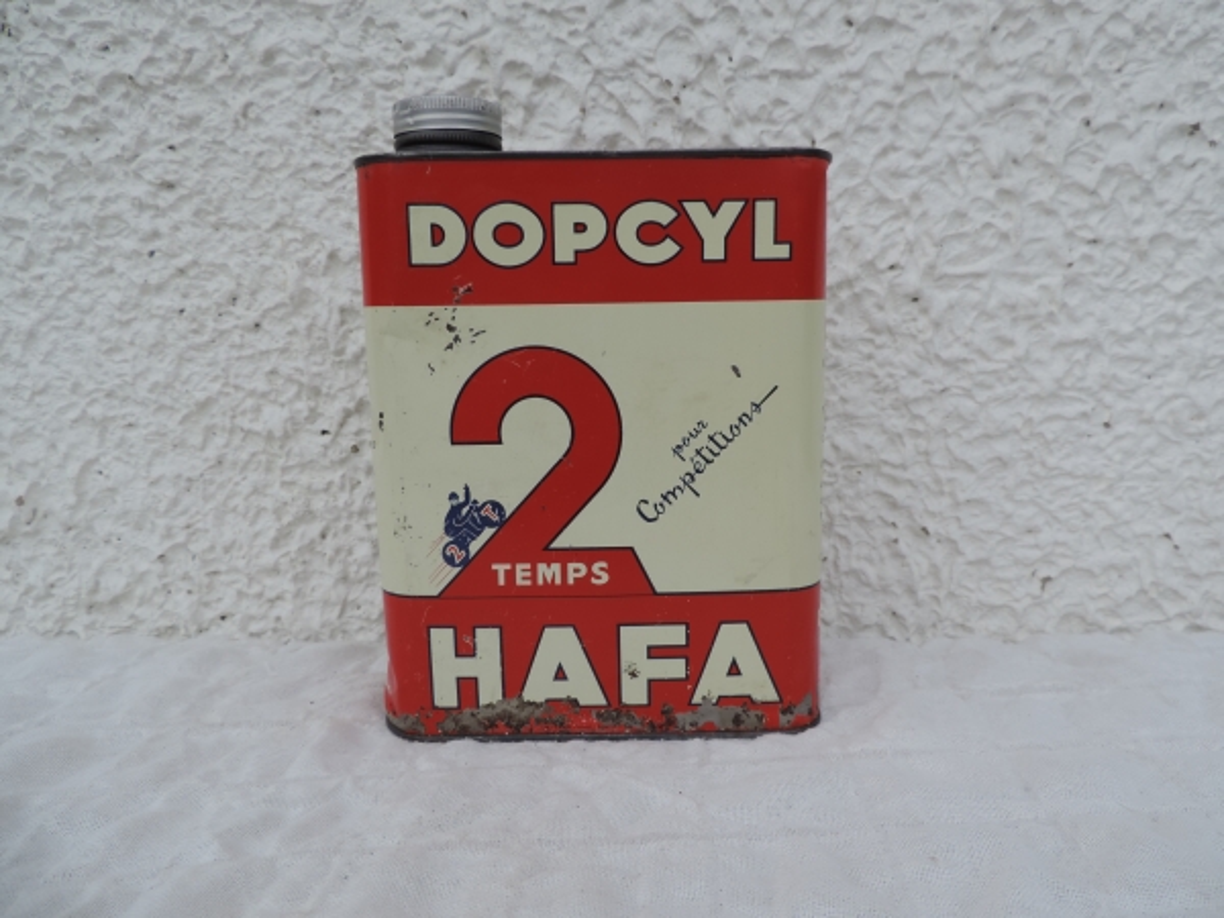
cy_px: 459
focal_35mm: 24
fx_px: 849
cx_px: 612
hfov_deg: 71.6
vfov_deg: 56.8
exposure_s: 1/640
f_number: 3
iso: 80
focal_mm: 4.3
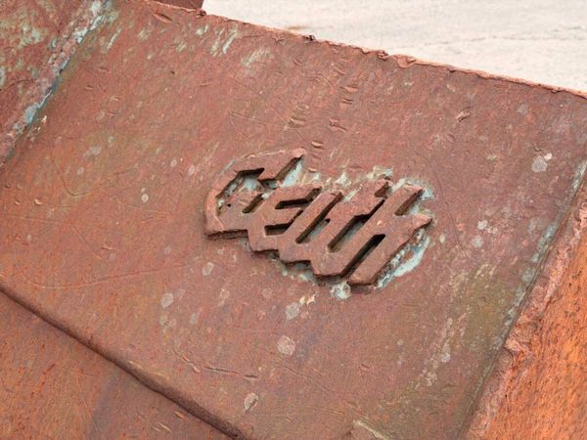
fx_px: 814
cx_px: 294
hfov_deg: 39.7
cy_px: 220
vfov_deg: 30.3
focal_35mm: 48
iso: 64
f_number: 1.78
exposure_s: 1/828
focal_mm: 6.76
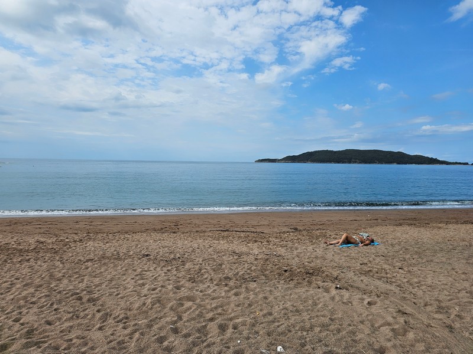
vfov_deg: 58.9
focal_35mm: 23
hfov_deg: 73.9
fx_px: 314
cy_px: 177
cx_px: 236
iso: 10
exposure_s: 1/1332
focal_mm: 6.3
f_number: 1.7
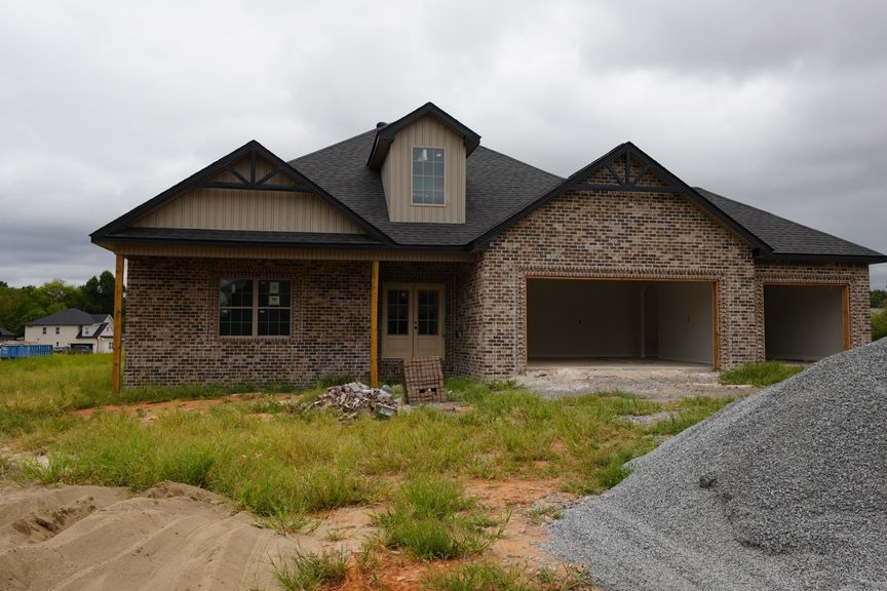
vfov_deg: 41.1
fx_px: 788
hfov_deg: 58.7
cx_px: 468
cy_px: 280
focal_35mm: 32
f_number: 8
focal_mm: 18
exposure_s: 1/125
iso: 100
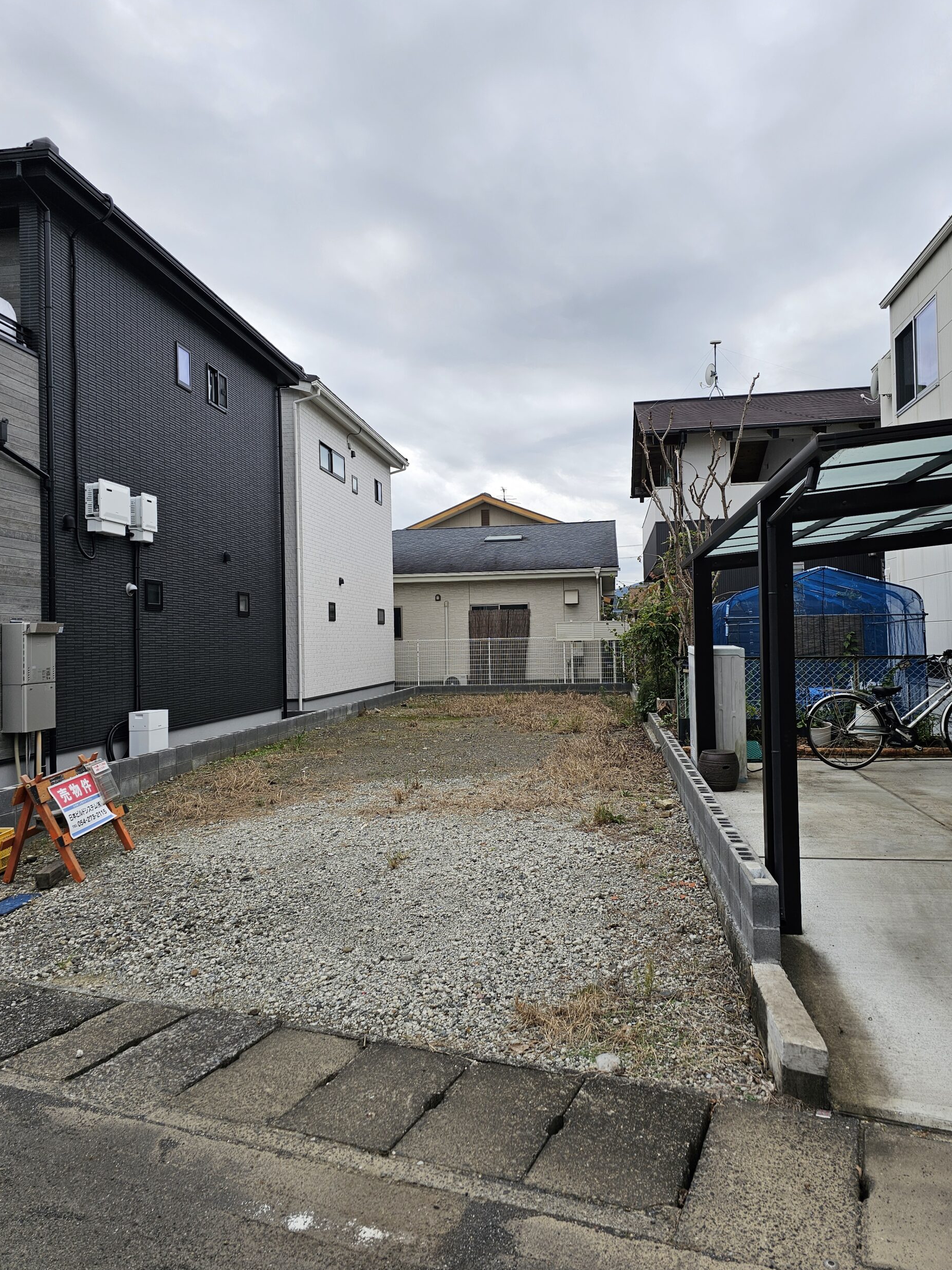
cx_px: 495
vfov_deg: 71.6
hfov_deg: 56.8
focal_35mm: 24
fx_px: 880
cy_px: 640
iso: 10
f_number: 1.7
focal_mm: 6.3
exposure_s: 1/203
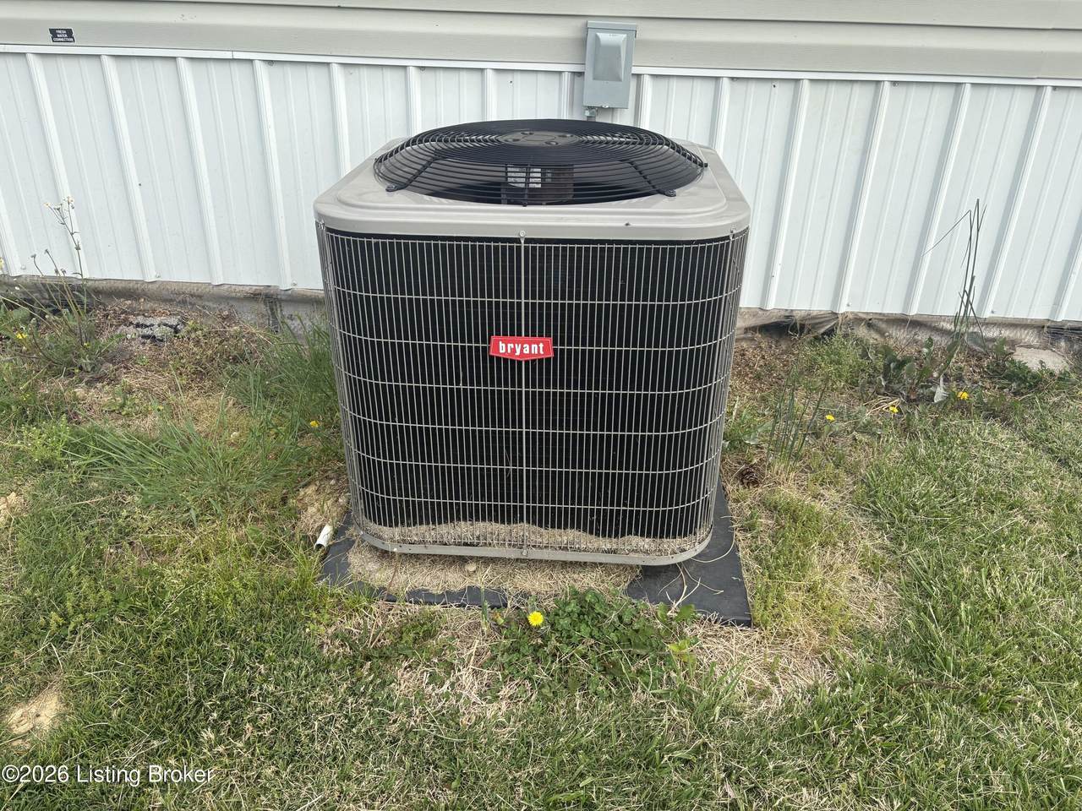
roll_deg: -1.4
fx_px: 813
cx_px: 541
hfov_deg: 67.3
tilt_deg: -27.5
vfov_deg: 53.1
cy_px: 406
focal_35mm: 26
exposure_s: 1/1032
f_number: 1.6
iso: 50
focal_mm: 5.96
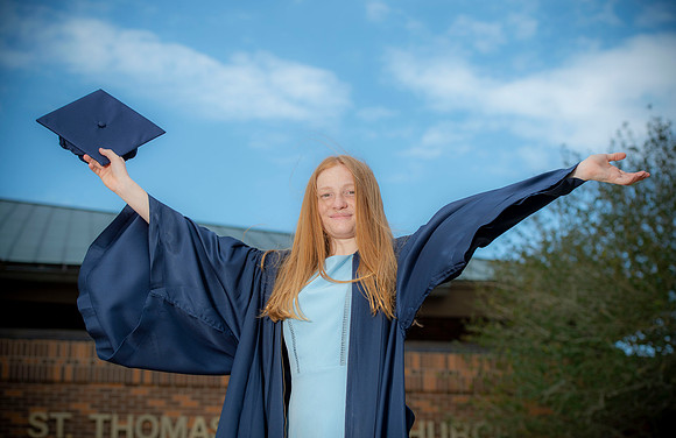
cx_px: 347
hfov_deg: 27.2
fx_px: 1396
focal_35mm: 75
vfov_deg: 17.8
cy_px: 218
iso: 80
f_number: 5
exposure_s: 1/250
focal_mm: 70
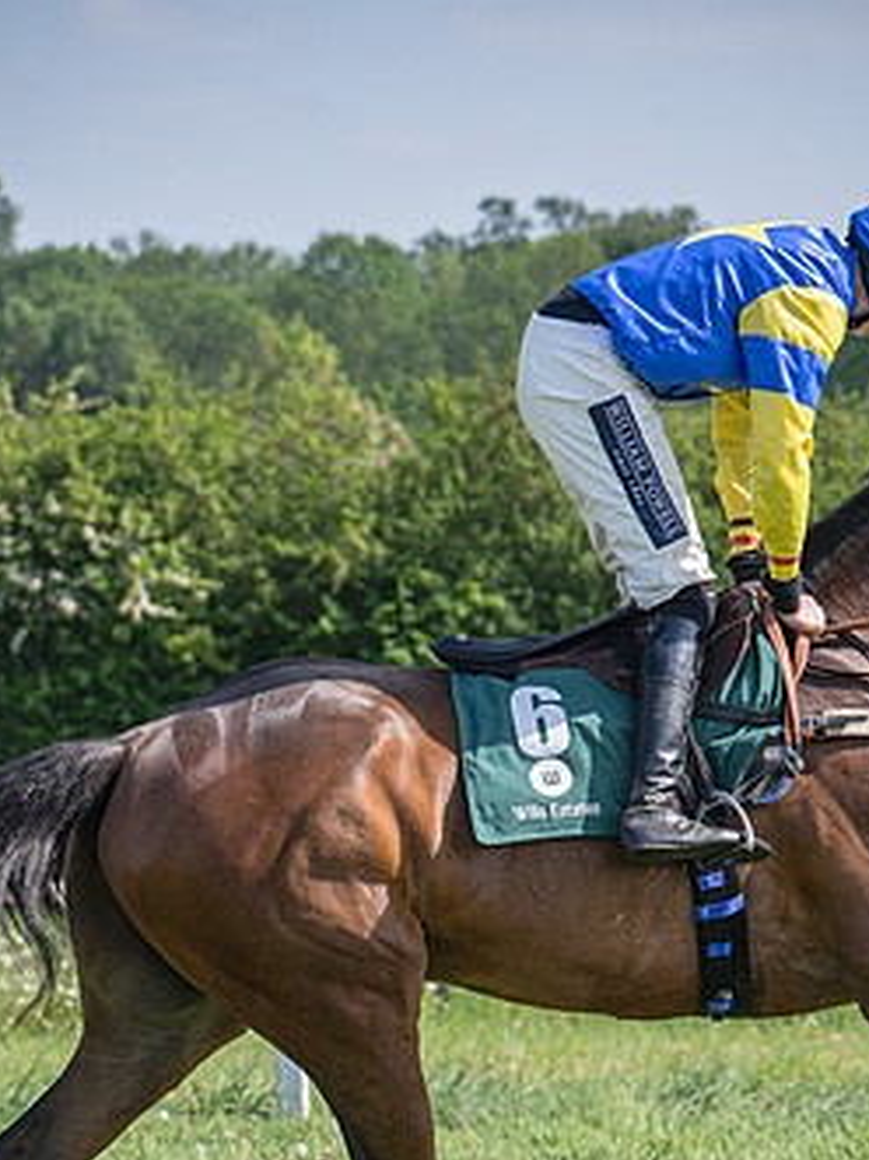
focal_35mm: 213
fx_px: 7134
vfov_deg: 9.3
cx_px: 485
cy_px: 722
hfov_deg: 7.0
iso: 200
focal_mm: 71
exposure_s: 1/1600
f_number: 4
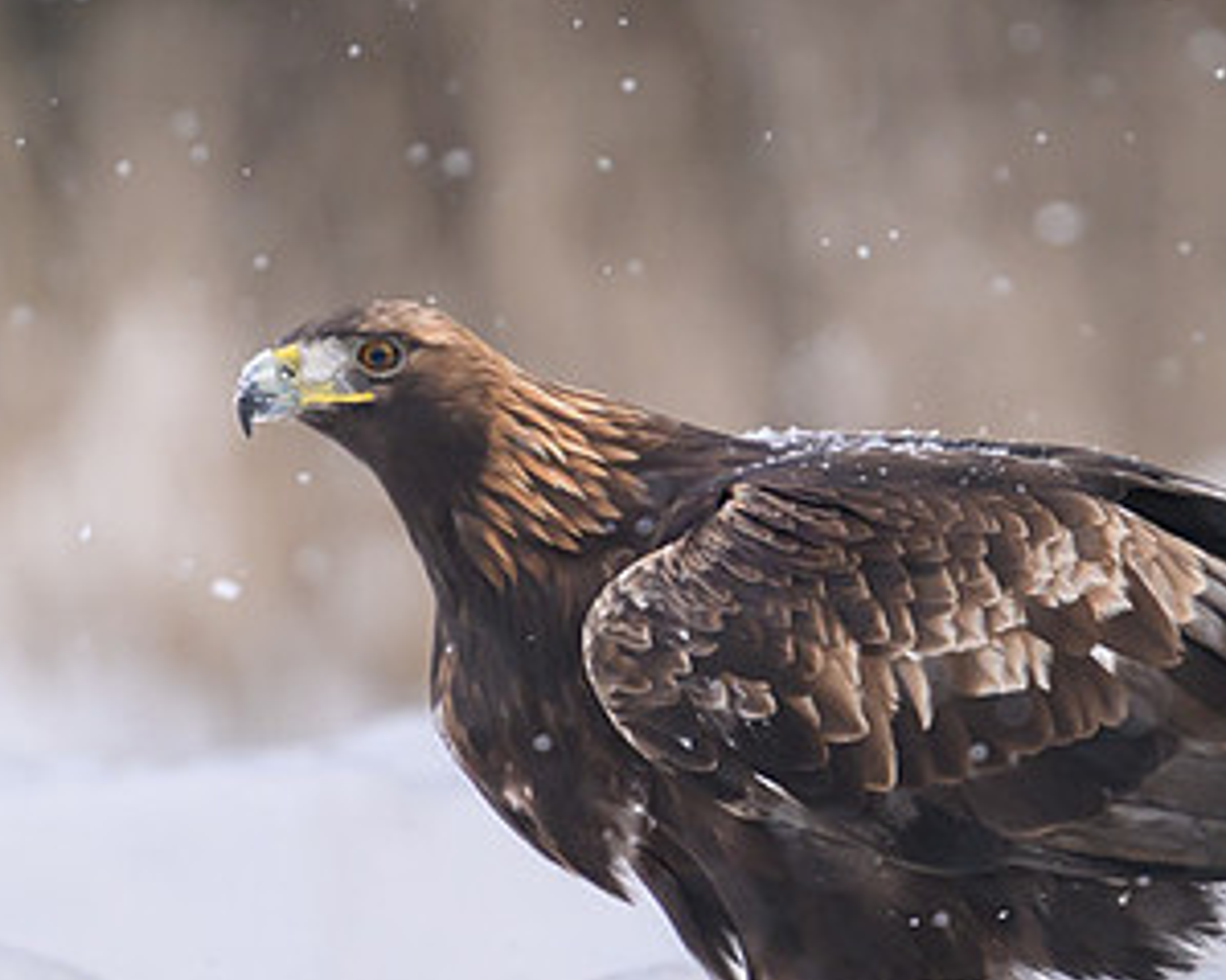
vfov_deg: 0.7
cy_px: 522
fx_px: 77334
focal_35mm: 2132
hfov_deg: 0.9
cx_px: 742
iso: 1600
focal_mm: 1120
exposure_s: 1/400
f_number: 8
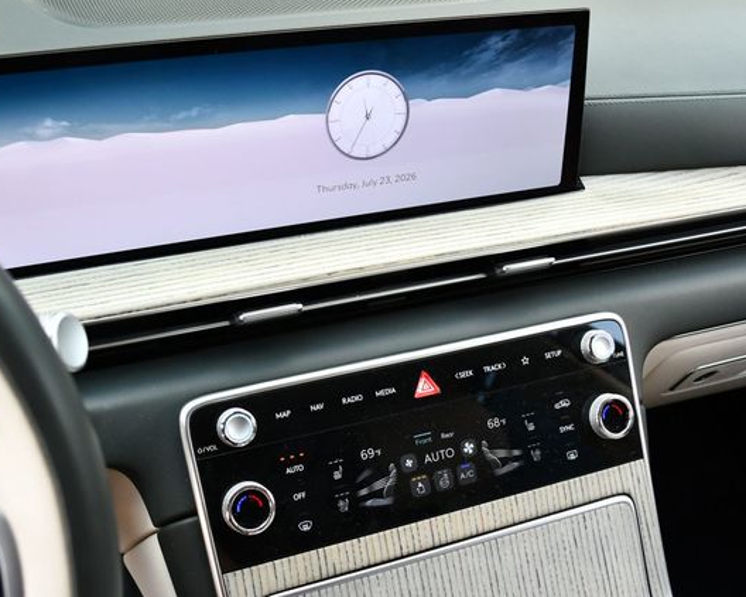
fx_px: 905
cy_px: 296
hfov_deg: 44.7
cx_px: 321
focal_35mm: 41
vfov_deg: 36.5
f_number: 3.5
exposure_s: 1/250
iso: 560
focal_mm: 18
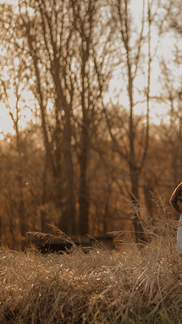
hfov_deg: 8.9
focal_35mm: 135
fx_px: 1160
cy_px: 161
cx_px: 188
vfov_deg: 15.9
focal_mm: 85
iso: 200
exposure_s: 1/1250
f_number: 1.4
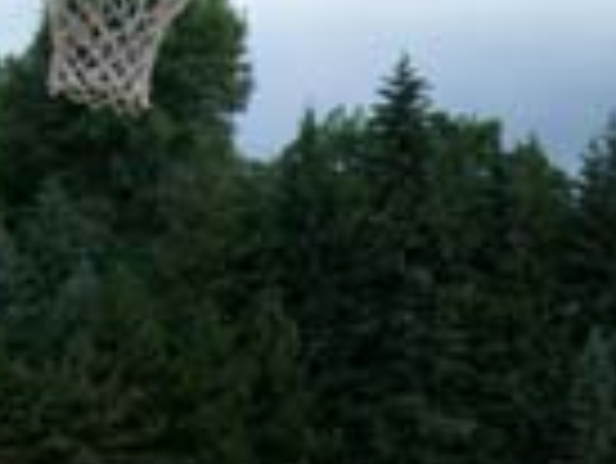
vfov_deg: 12.9
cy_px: 577
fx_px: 1995
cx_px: 589
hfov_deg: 17.2
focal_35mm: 112
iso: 80
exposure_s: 1/236
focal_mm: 5.6
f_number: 5.1
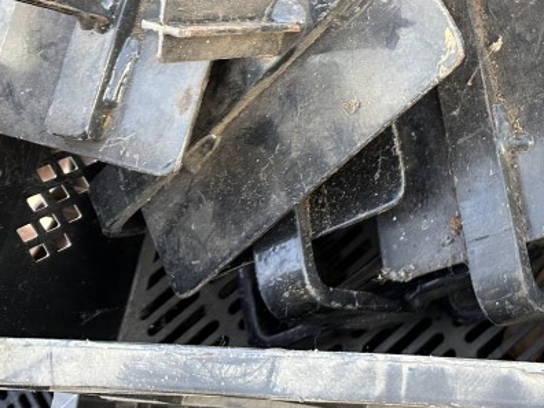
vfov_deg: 22.3
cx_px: 621
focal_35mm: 62
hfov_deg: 28.0
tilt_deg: -61.9
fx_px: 974
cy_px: -40
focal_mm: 6.86
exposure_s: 1/100
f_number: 1.78
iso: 125
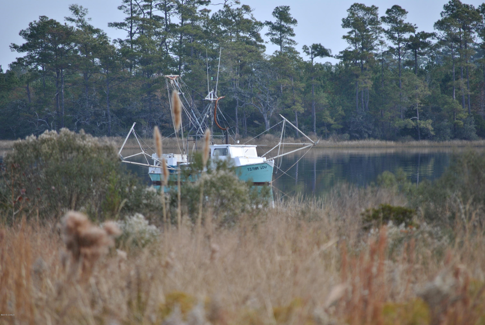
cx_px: 242
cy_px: 162
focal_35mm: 300
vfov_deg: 4.6
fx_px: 4046
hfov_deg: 6.9
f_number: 5.6
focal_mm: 200
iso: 200
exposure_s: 1/500
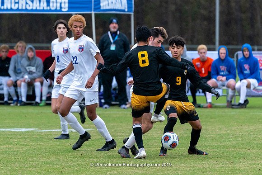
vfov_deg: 2.4
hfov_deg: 3.6
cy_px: 87
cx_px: 151
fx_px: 4170
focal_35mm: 573
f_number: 5.6
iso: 2500
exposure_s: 1/800
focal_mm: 327
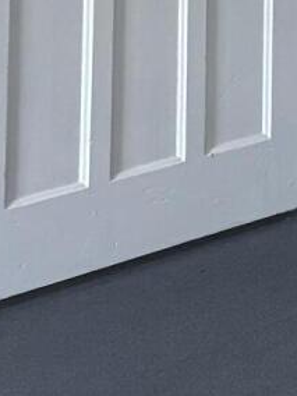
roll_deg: -0.7
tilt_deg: +3.0
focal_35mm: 183
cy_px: -460
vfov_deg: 9.8
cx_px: 920
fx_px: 2093
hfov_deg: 7.2
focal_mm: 5.96
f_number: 1.6
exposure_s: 1/93
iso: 125
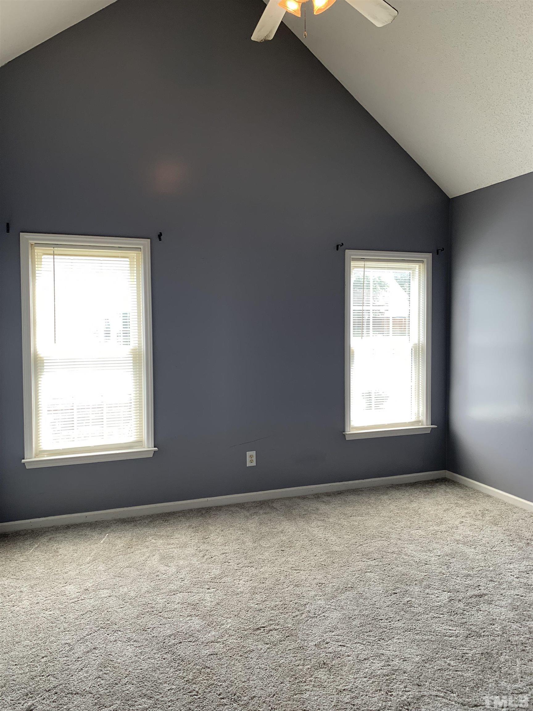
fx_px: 534
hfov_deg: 53.1
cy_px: 356
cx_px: 266
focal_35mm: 26
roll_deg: +0.9
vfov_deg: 67.3
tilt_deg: -2.0
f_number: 1.8
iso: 40
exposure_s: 1/120
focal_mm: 4.25
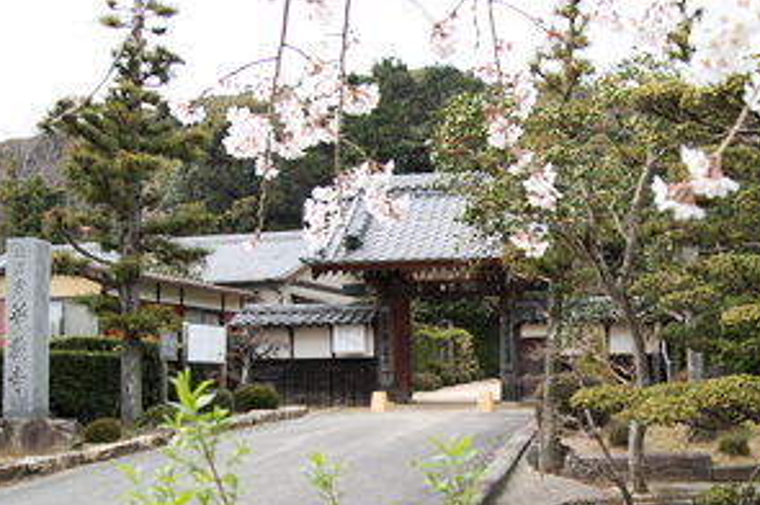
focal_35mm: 44
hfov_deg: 43.5
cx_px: 546
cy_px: 349
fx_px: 928
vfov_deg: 30.2
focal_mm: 18
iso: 200
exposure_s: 1/160
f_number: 6.3
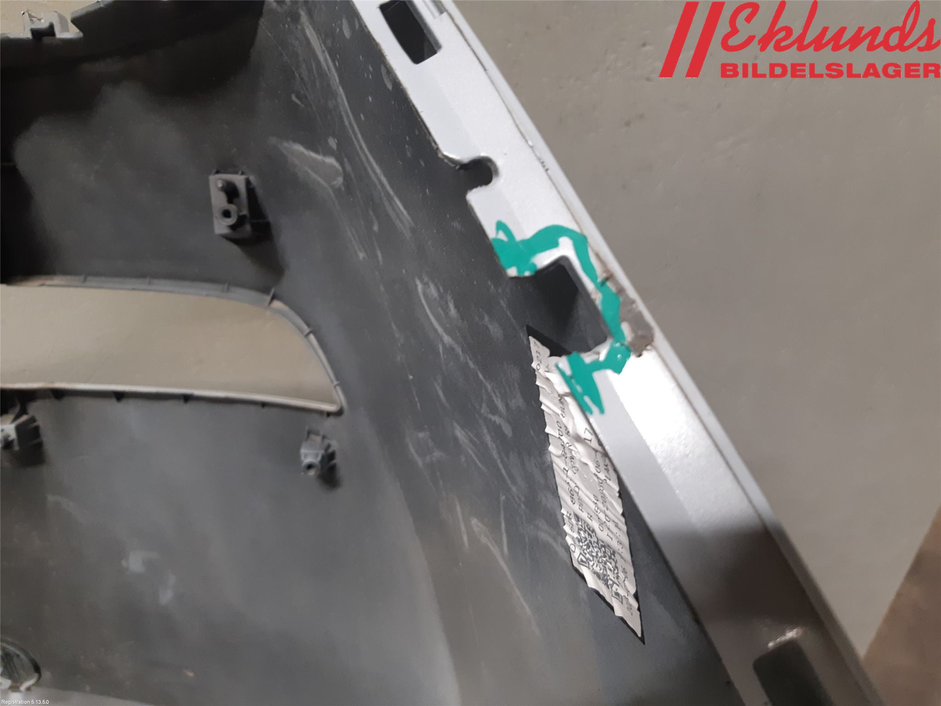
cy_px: 353
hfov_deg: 67.3
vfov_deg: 53.1
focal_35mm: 26
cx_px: 470
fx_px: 707
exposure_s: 1/50
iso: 160
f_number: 1.7
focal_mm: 3.93
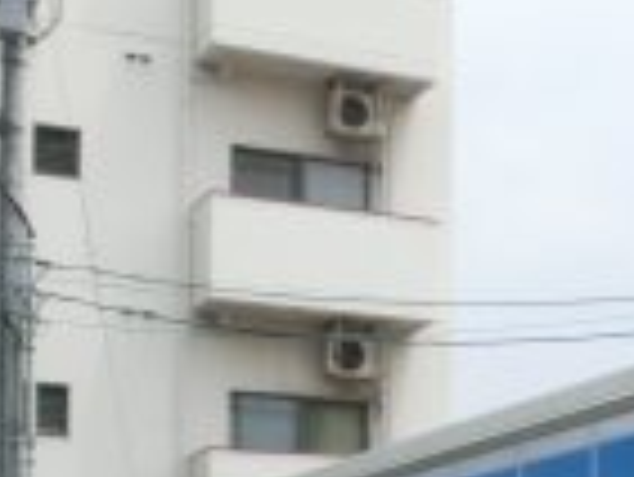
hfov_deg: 15.6
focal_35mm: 109
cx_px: 1115
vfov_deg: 13.1
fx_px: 1998
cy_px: 630
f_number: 7.9
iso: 80
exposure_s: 1/200
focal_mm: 4.24
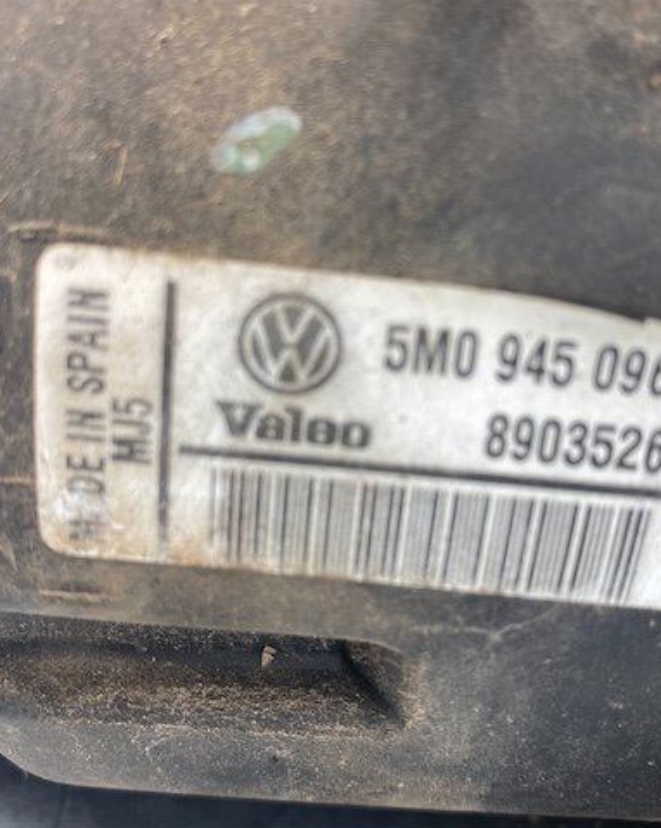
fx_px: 832
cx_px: 377
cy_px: 414
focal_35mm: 34
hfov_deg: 43.2
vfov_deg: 52.9
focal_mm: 4.25
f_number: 1.8
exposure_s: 1/100
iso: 32
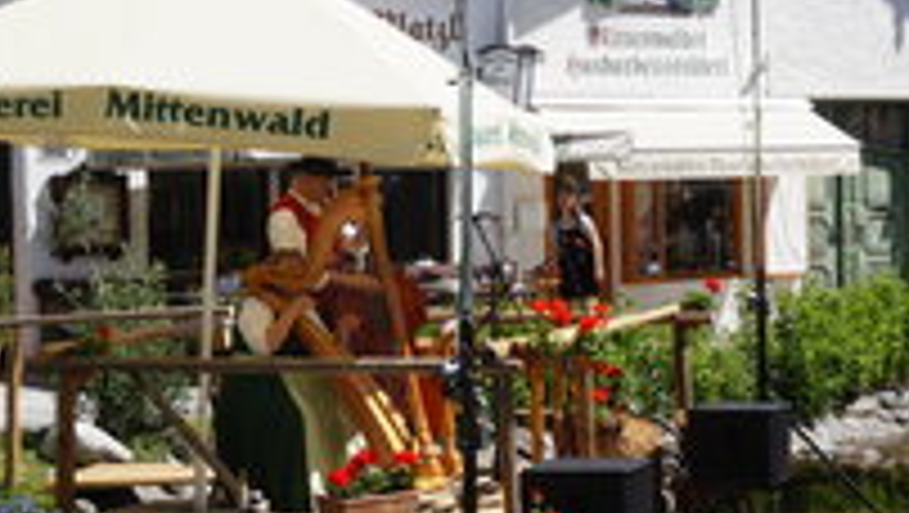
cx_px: 410
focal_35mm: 87
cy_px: 306
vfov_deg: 13.9
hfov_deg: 24.4
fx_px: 2099
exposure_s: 1/160
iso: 100
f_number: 11
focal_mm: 28
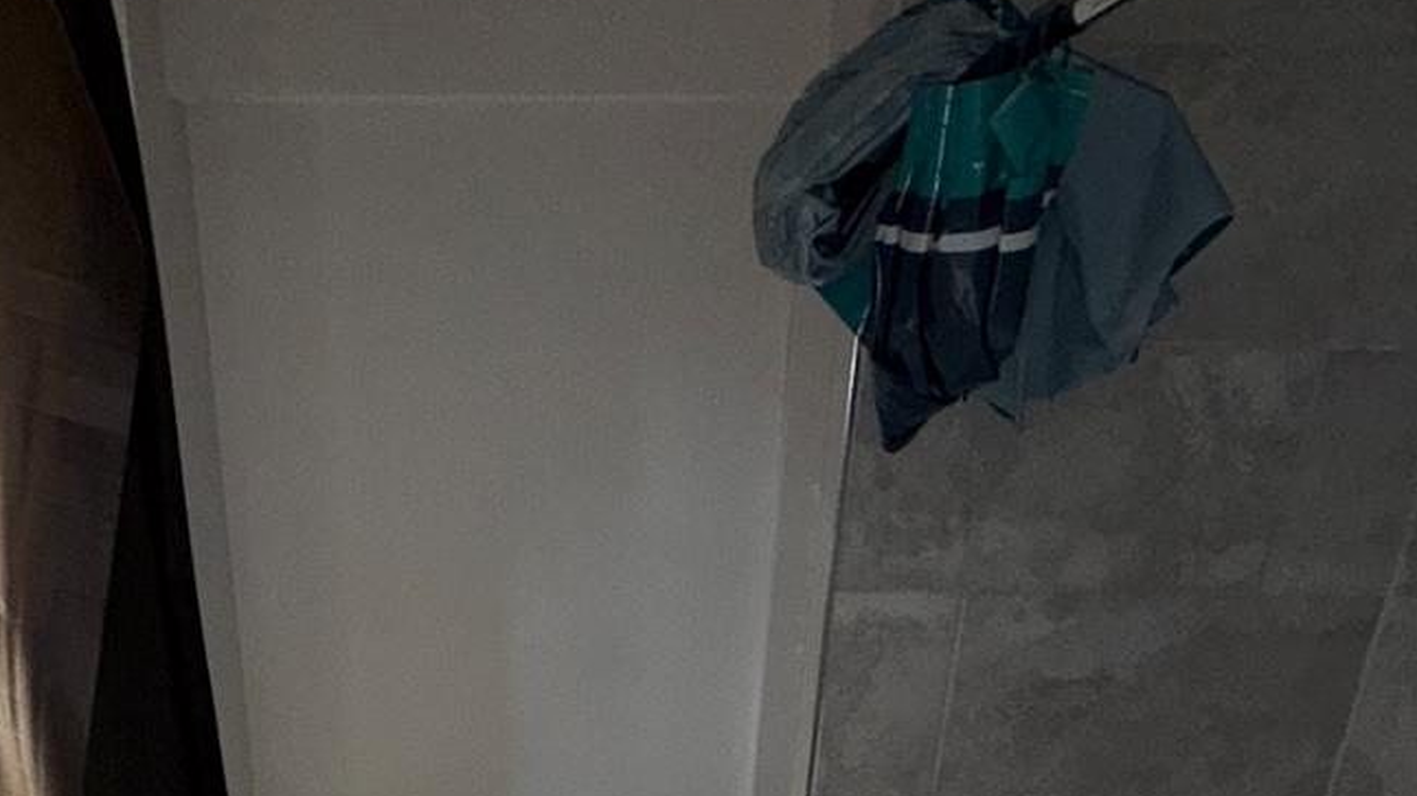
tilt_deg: -28.7
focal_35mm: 34
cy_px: 1011
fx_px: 1277
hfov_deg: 57.4
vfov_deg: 28.8
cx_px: 542
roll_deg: -0.8
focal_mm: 2.22
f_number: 2.2
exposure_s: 1/60
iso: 80
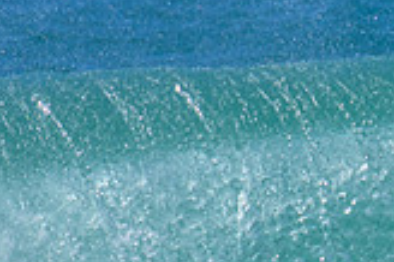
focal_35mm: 3279
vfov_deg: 0.4
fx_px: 35850
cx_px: 539
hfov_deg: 0.6
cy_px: 262
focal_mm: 800
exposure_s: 1/2000
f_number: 11
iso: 1000
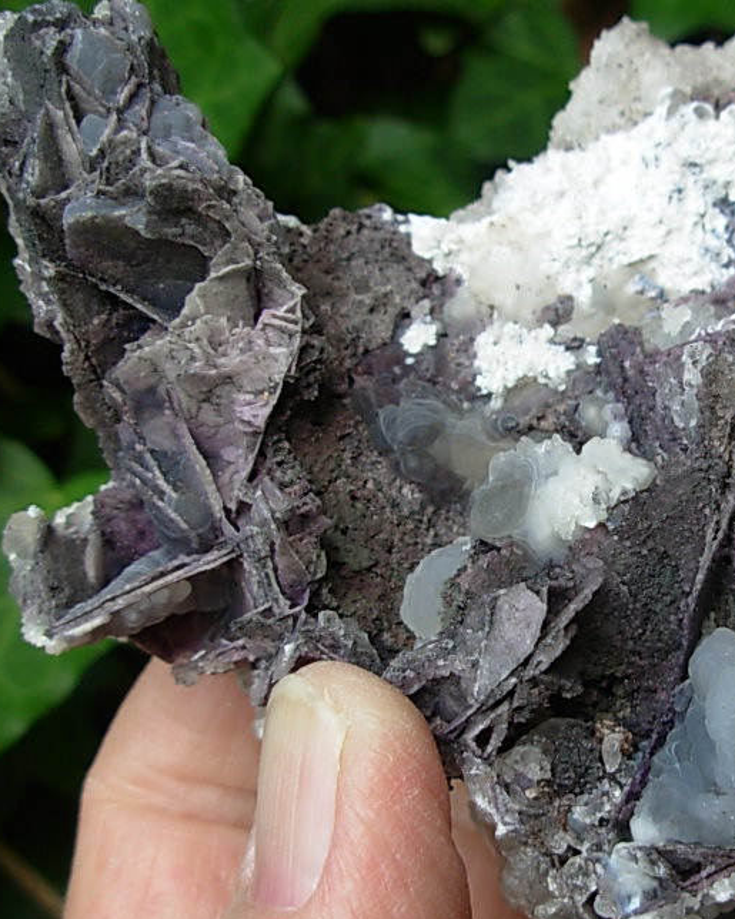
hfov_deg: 25.1
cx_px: 654
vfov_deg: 31.9
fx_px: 1605
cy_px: 502
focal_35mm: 59
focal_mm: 6.3
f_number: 2.9
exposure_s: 1/197
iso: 50
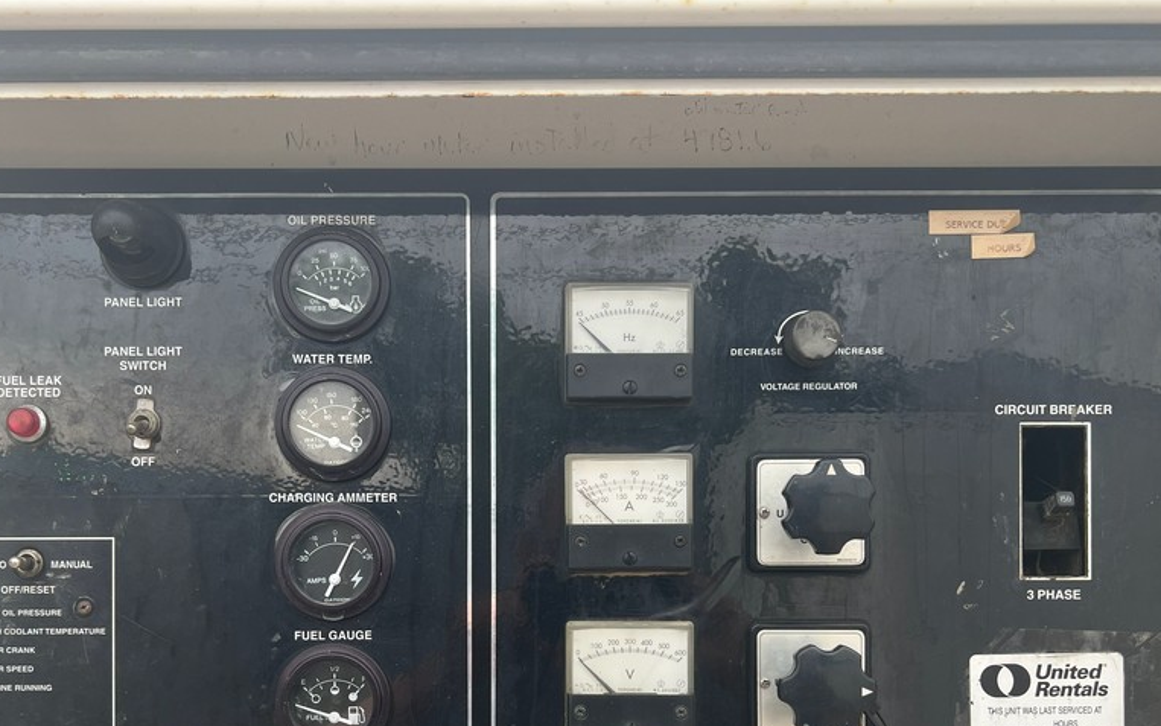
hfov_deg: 52.7
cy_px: 577
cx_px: 566
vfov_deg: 33.5
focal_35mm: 37
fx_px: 1171
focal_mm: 5.7
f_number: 1.5
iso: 50
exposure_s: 1/476
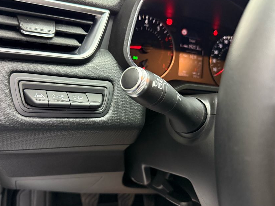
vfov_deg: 48.2
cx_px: 116
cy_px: 109
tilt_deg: -22.9
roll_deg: -14.3
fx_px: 230
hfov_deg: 61.3
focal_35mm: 29
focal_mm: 6.76
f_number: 1.78
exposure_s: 1/43
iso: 800
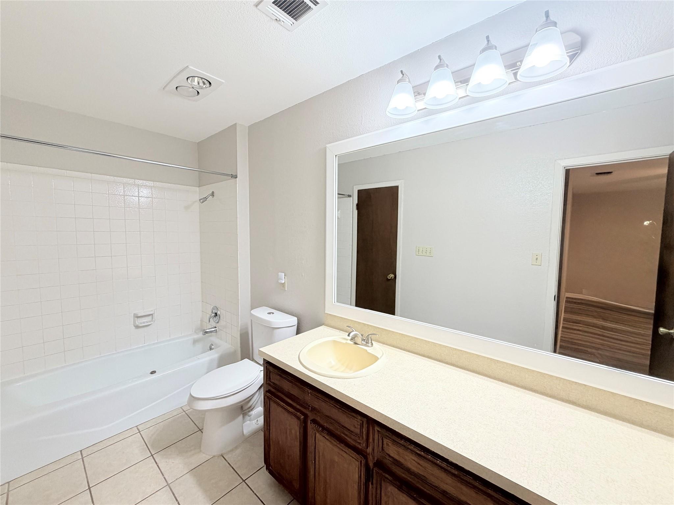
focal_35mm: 14
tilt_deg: -4.3
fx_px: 273
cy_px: 252
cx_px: 337
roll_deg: -0.5
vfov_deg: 85.7
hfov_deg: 102.1
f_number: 2.2
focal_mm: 2.22
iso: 200
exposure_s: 1/120
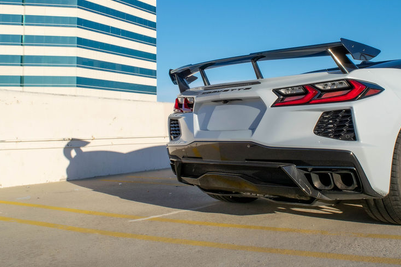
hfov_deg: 42.6
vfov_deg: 29.0
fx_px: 512
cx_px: 232
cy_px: 86
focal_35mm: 46
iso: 200
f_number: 11
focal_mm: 22
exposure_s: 1/500
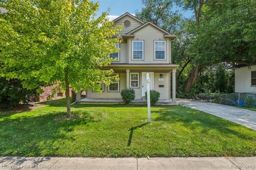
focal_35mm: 16
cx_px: 128
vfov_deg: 72.0
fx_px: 117
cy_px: 85
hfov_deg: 95.0
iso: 100
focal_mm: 11
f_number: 8
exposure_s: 1/90
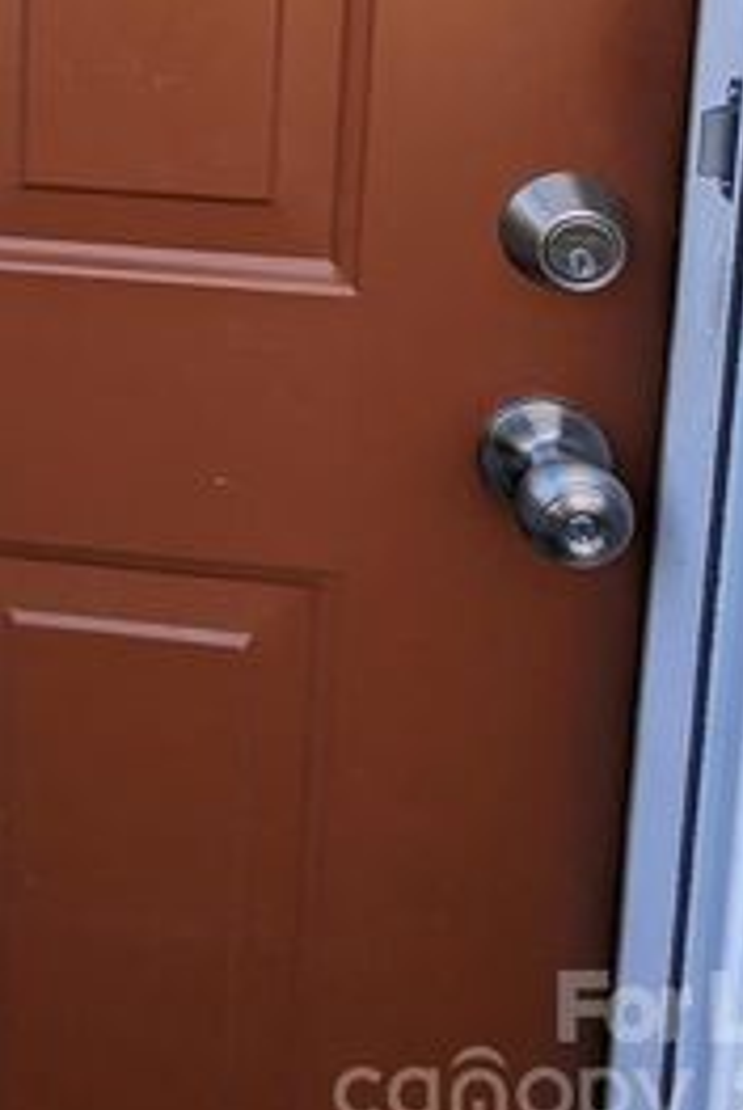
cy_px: -228
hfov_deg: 28.6
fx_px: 1297
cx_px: -101
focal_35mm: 42
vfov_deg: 35.9
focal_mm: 2.35
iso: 53
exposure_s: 1/103
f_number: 2.2
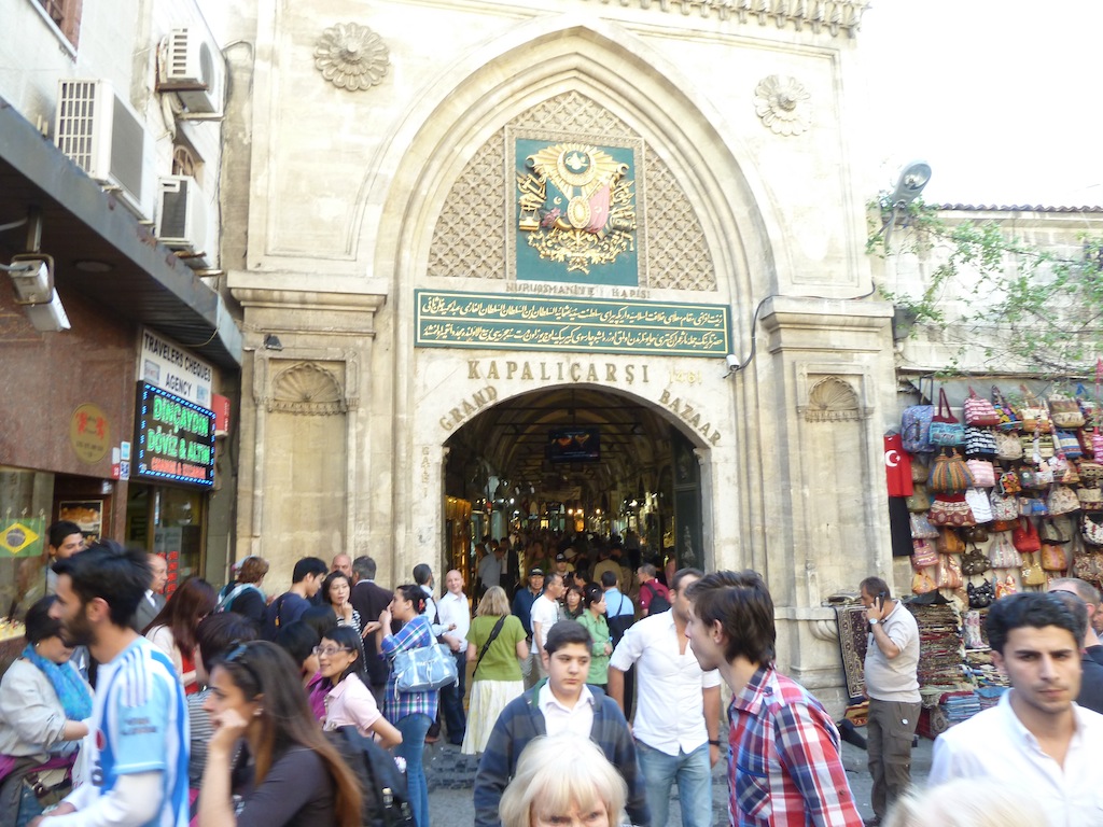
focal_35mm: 25
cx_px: 552
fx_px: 797
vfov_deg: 54.9
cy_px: 414
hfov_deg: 69.4
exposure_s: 1/60
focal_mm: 4.1
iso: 160
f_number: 3.3
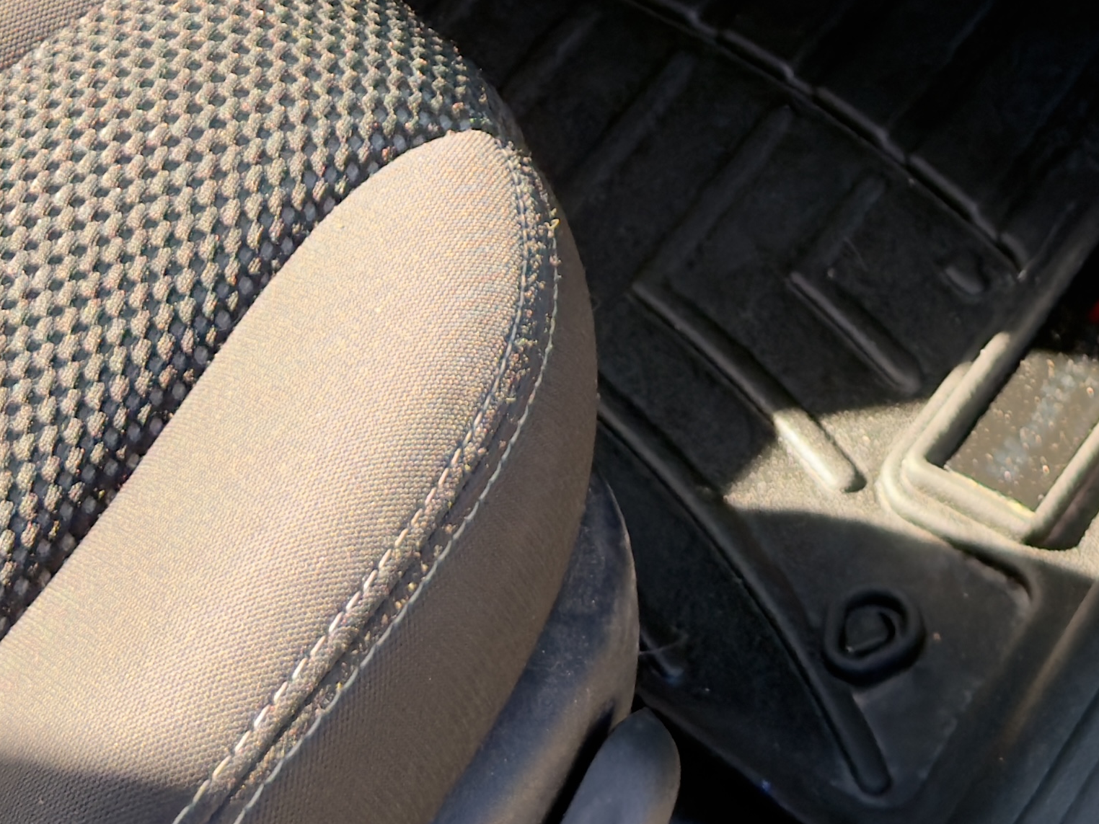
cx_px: 650
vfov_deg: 10.7
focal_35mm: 127
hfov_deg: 15.5
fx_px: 4032
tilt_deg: -34.7
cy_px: -823
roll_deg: +0.5
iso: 64
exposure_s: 1/173
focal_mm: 6.76
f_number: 1.78
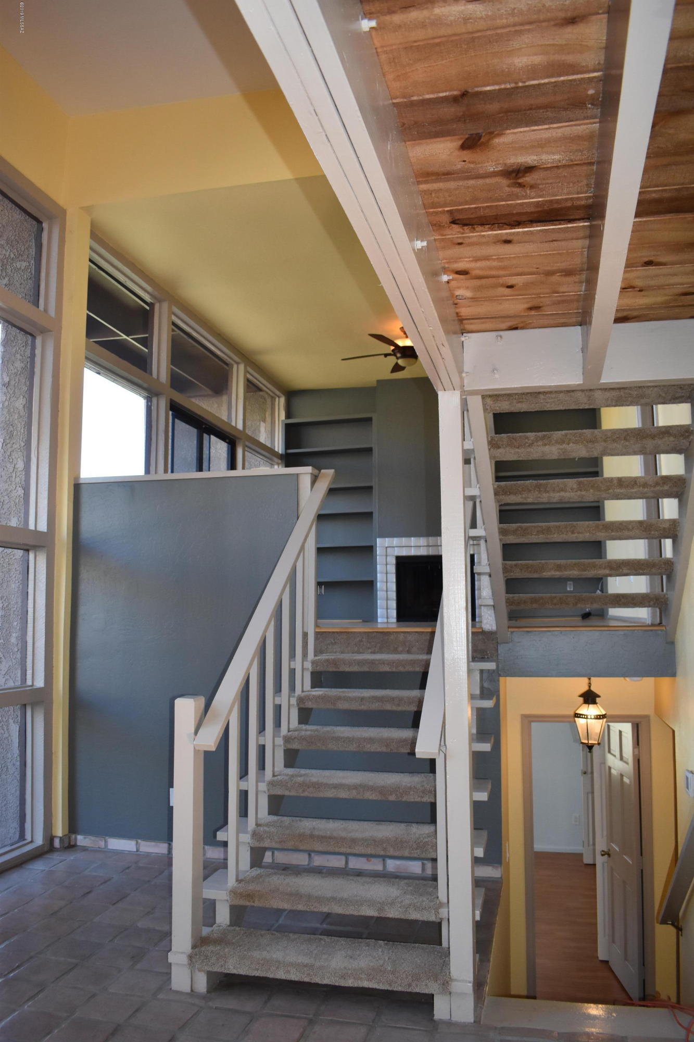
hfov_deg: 47.9
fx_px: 781
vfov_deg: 67.4
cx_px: 347
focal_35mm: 27
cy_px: 521
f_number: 4.5
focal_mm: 18
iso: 800
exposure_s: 1/200
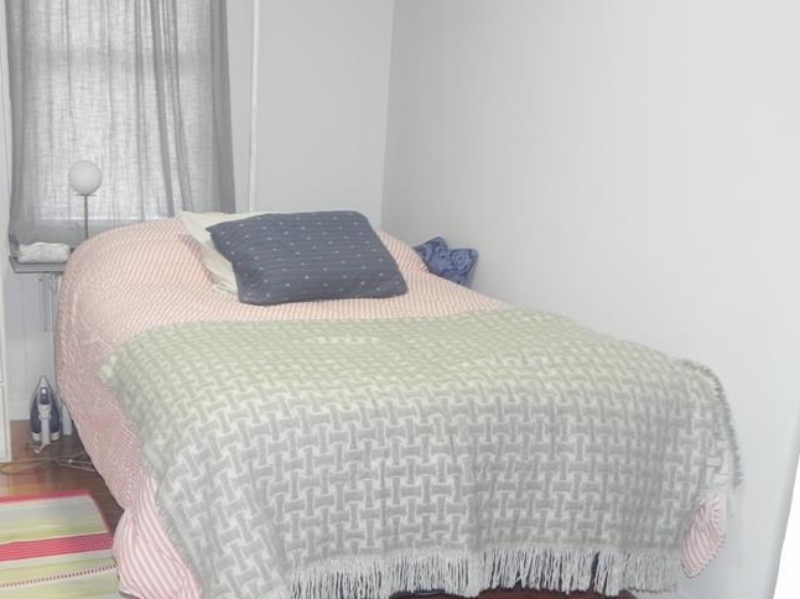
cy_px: 441
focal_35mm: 46
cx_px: 271
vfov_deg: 31.0
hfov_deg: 40.8
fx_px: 1063
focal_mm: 5.2
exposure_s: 1/30
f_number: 2.8
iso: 200
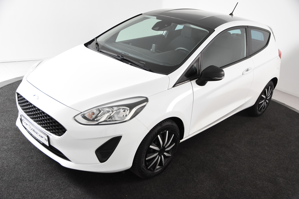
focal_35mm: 36
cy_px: 100
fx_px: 299
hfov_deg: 53.1
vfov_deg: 36.9
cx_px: 150
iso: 1600
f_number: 4
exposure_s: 1/60
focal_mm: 24
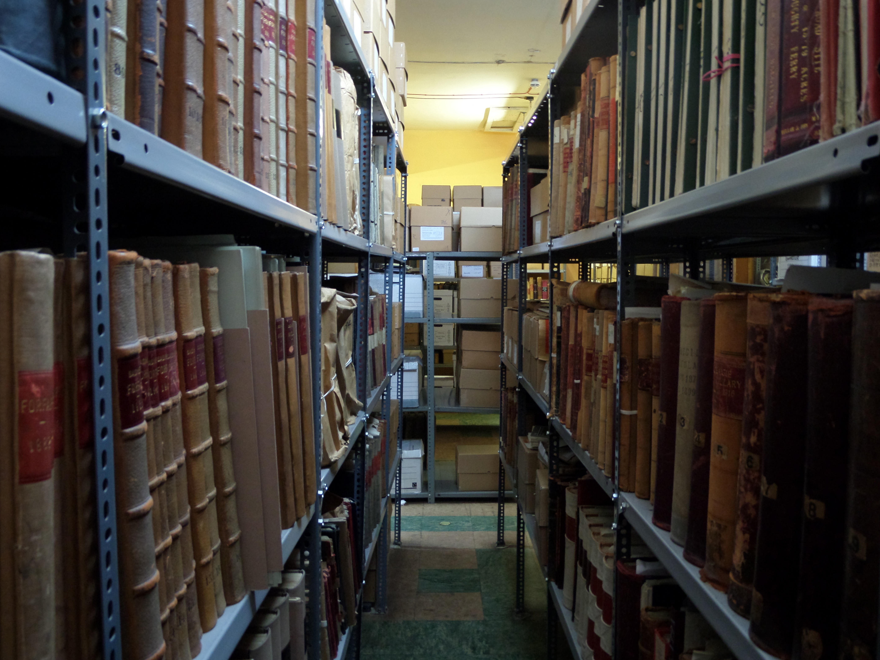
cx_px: 451
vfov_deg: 42.9
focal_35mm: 33
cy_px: 334
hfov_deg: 55.3
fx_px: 839
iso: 160
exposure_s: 1/2
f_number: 3.4
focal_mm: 5.3
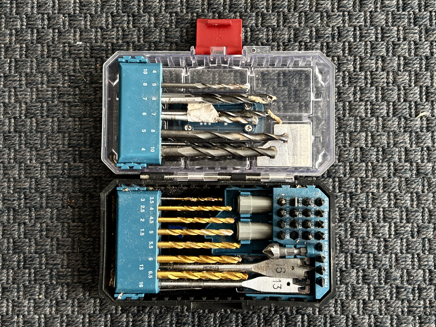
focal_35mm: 52
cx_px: 218
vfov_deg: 28.0
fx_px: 655
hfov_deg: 36.8
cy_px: 164
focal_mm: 5.96
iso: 50
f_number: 1.6
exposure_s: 1/75
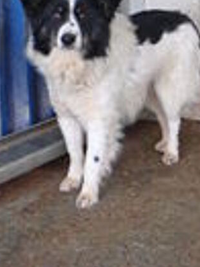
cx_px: 98
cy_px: 109
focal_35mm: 89
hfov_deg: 16.6
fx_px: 685
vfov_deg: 22.0
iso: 2500
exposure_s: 1/500
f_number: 3.5
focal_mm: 10.35
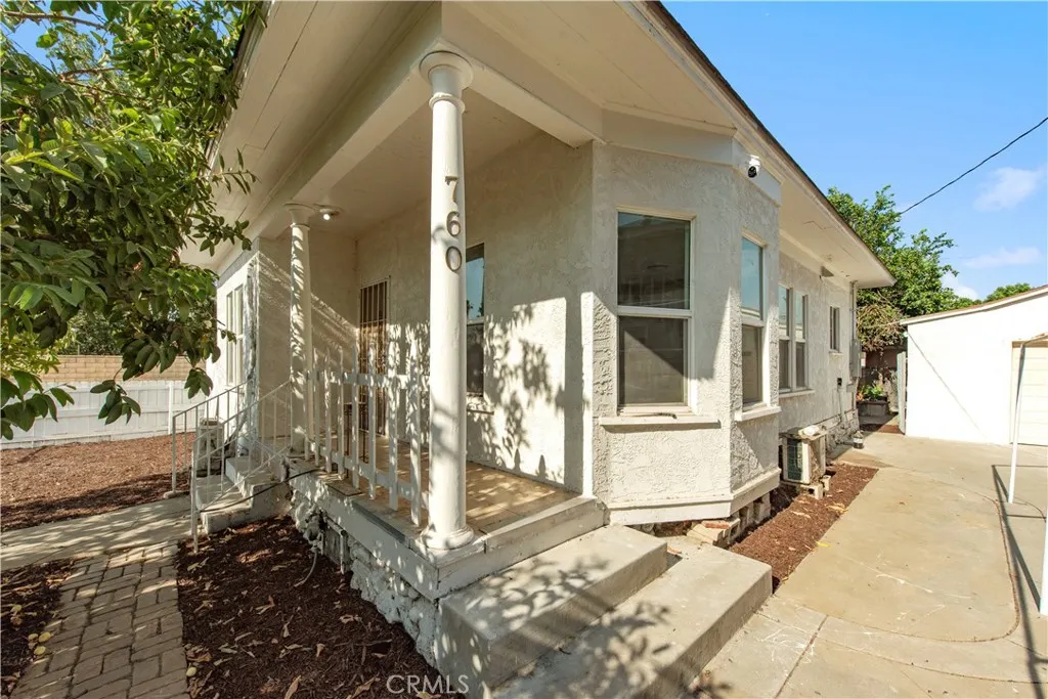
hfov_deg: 104.2
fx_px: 408
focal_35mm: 14
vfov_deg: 81.2
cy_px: 350
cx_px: 524
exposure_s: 1/400
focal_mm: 14
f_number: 10
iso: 200
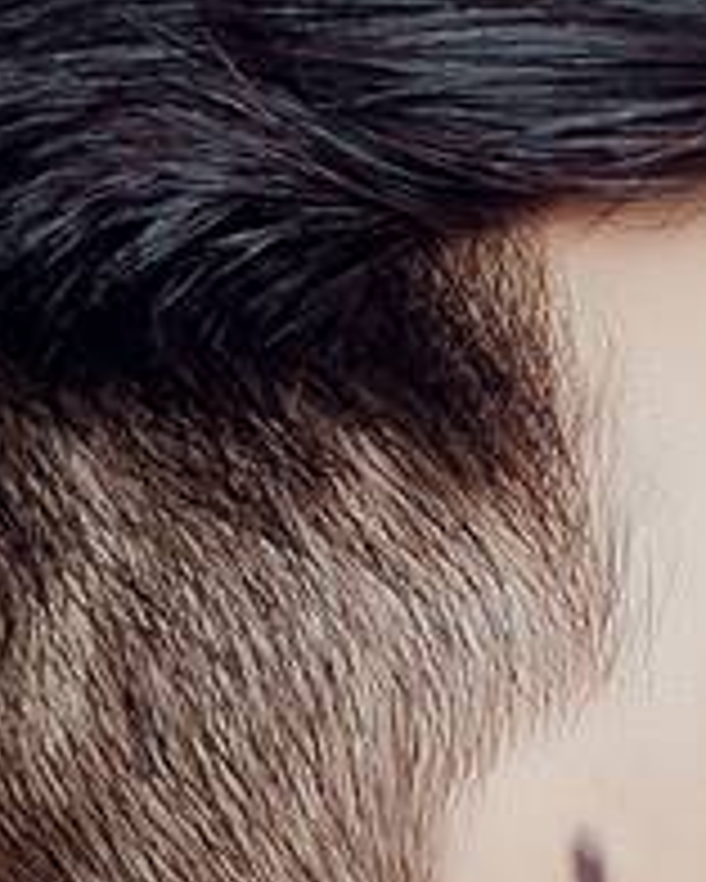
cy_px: 2891
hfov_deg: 2.7
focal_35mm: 569
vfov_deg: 3.3
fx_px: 14850
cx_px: 1524
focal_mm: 66
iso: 100
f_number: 13
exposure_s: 1/125
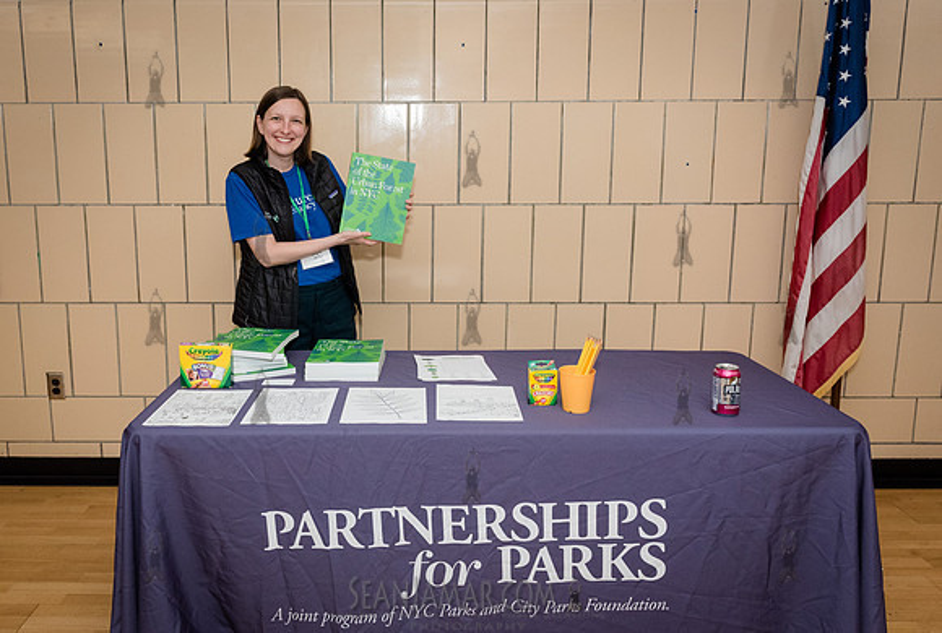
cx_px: 397
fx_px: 740
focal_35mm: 28
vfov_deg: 46.2
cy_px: 270
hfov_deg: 64.6
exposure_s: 1/250
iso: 4000
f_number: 4.5
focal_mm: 24
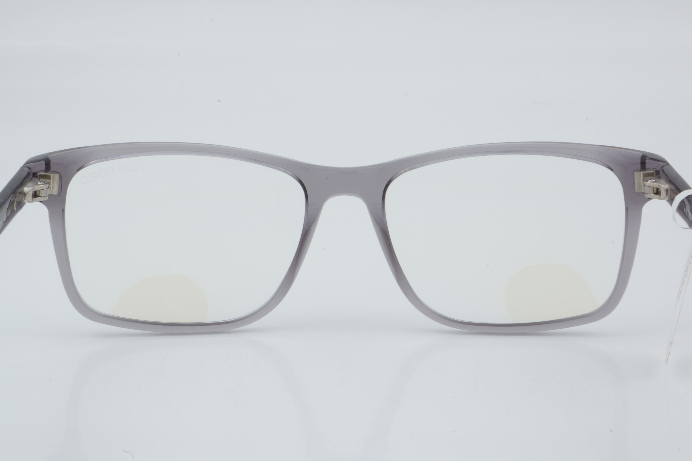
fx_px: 1586
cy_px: 230
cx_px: 346
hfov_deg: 24.6
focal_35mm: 82
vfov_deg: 16.6
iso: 100
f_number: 32
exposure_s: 1/3
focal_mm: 55
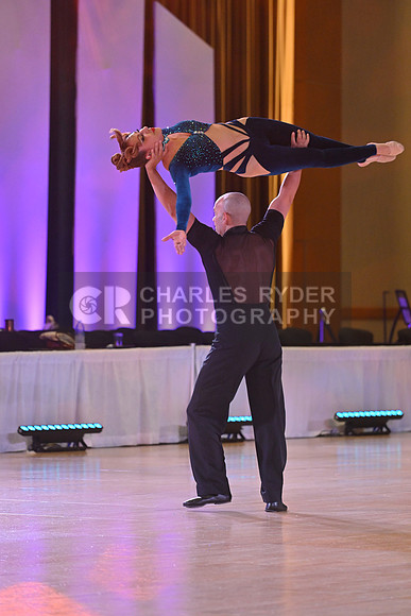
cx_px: 206
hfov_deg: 6.9
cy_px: 308
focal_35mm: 200
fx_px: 3423
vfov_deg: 10.3
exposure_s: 1/400
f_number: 5
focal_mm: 200
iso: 3200
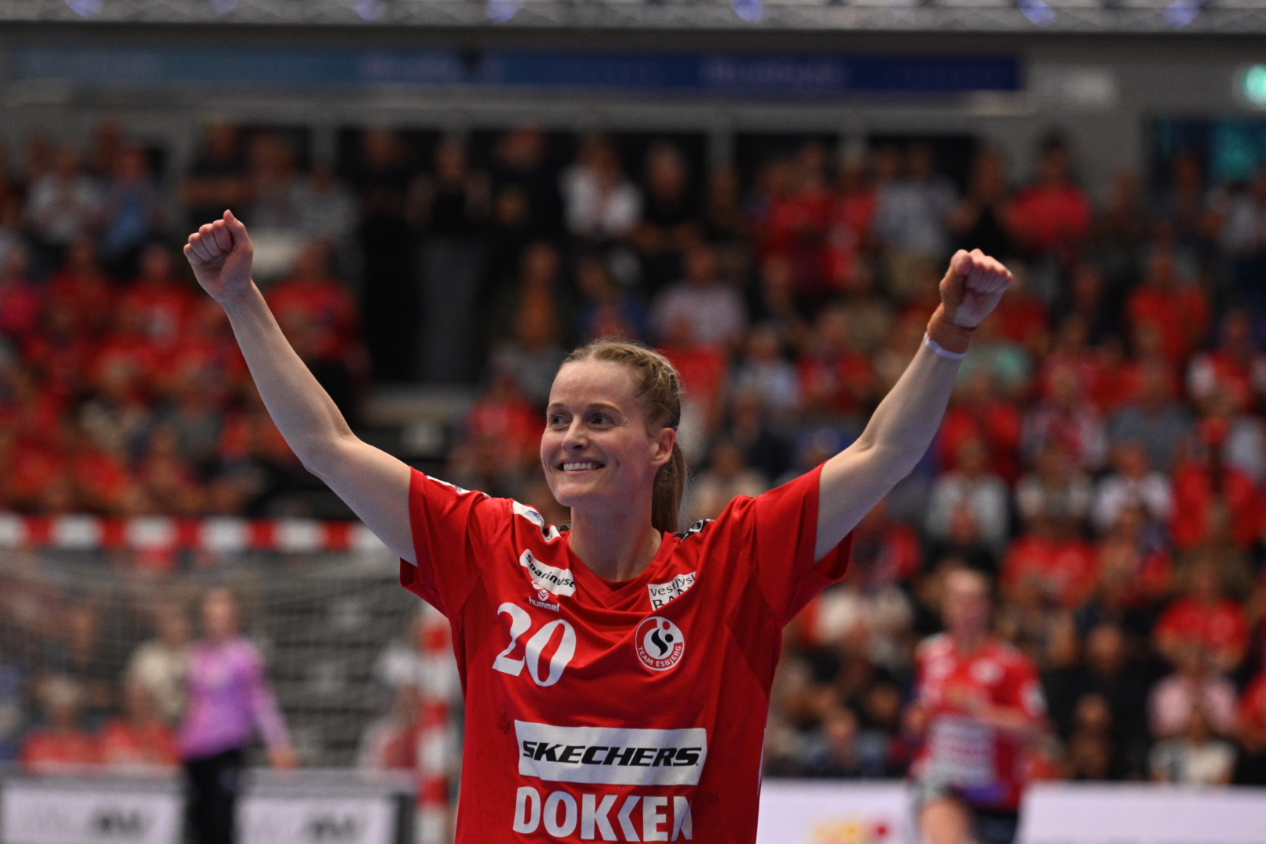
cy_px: 422
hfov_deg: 9.1
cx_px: 633
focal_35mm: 225
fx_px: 7912
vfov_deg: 6.1
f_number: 3.2
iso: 2500
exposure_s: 1/1250
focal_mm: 150
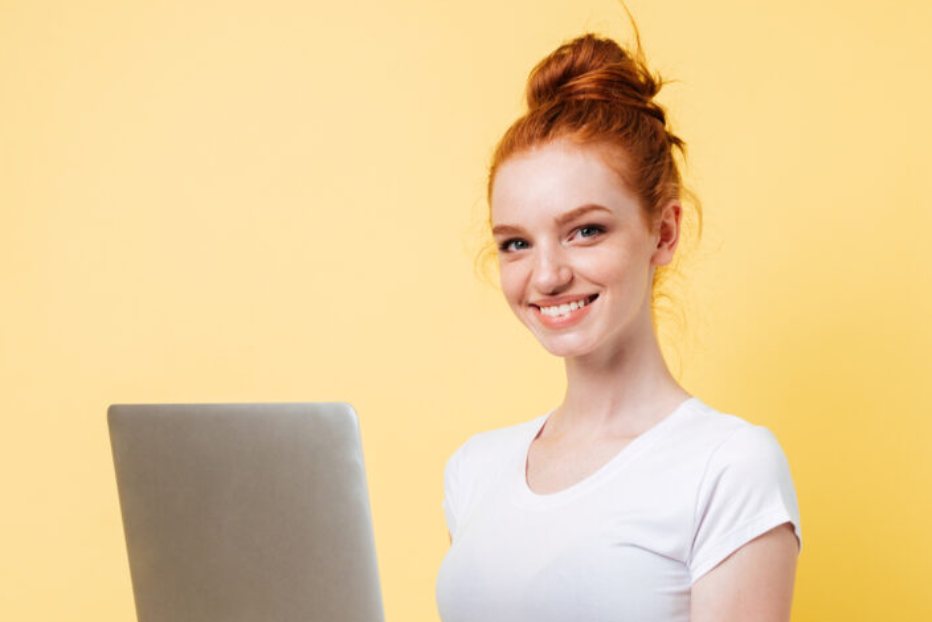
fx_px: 1657
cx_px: 440
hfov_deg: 31.4
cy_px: 427
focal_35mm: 64
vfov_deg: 21.2
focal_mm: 44
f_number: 7.1
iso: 100
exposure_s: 1/160
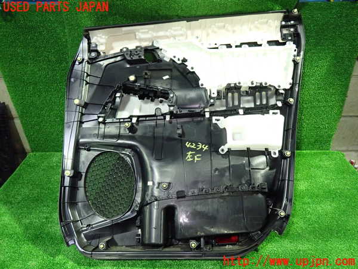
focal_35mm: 25
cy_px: 134
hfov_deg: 69.4
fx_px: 259
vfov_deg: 54.9
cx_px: 179
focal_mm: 4.5
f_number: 2
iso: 800
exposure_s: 1/30
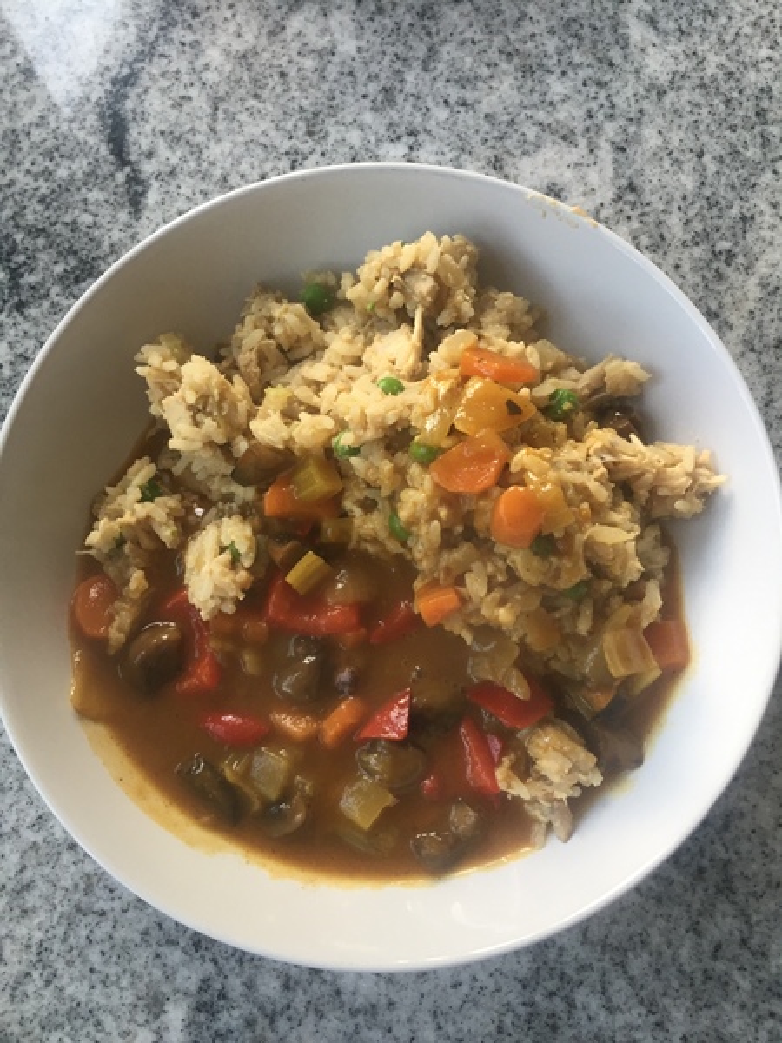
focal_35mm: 29
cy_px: 522
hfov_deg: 48.2
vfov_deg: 61.7
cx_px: 391
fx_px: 874
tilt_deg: -78.8
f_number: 2.2
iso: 50
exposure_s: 1/33
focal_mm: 4.15
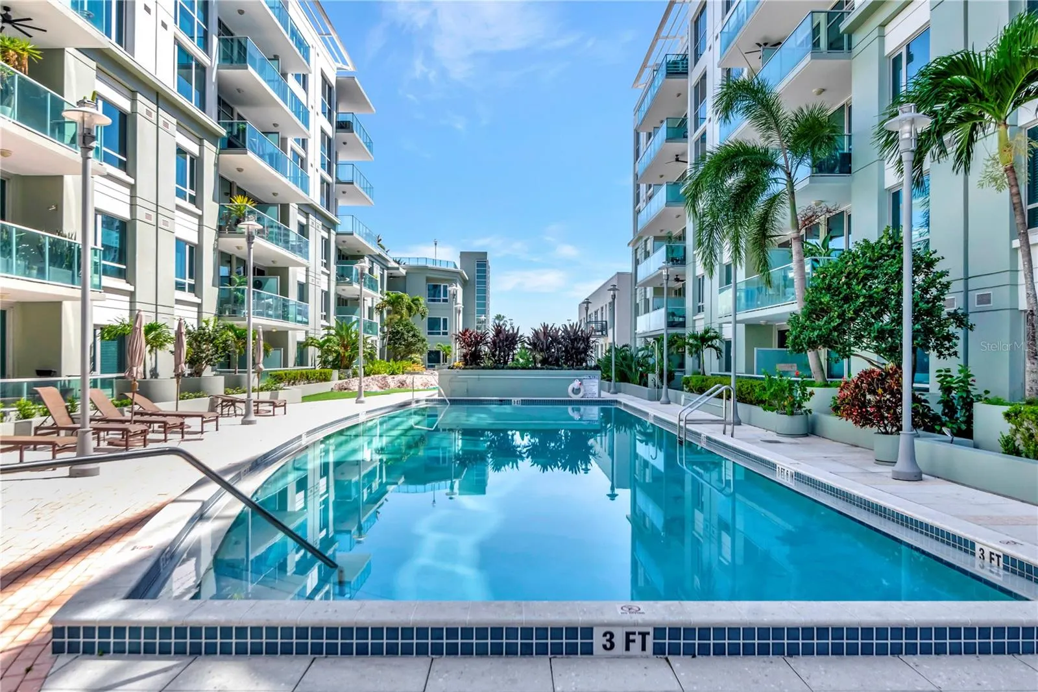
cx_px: 519
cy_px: 346
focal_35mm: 24
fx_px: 692
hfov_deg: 73.8
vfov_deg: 53.1
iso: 640
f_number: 9
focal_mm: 16
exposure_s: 1/800
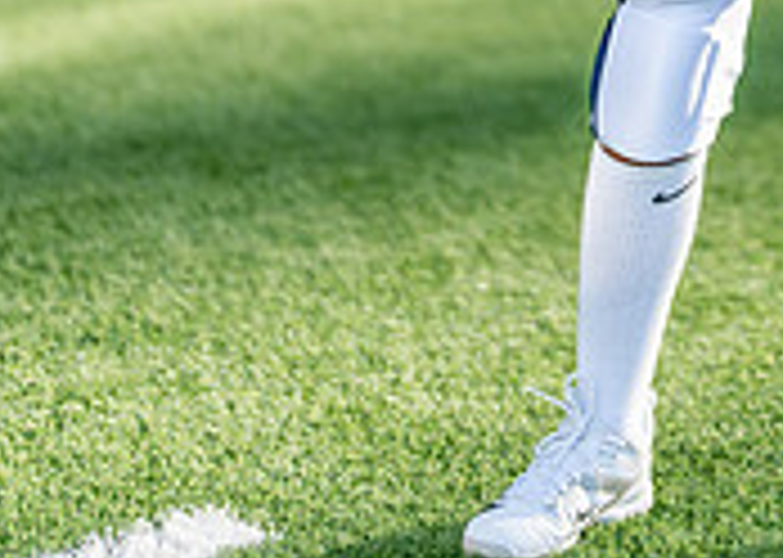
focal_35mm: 176
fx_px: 3911
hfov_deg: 11.3
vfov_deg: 8.0
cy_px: -346
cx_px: 891
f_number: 1.2
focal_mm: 50
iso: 100
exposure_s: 1/2000
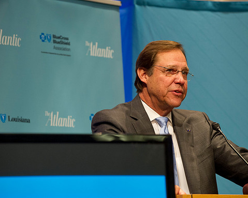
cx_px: 114
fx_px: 1666
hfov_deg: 8.5
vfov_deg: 6.8
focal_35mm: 227
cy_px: 99
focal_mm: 200
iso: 2500
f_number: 4
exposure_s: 1/125
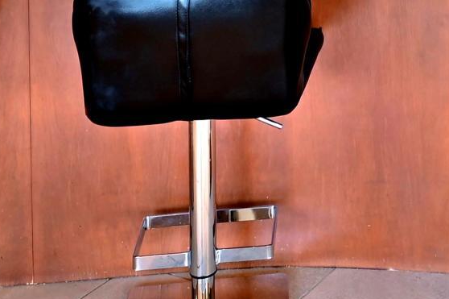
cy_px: -396
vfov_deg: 12.7
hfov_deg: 22.2
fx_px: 1072
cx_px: 513
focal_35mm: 86
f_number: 9
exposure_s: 1/1.3
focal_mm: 16
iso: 100
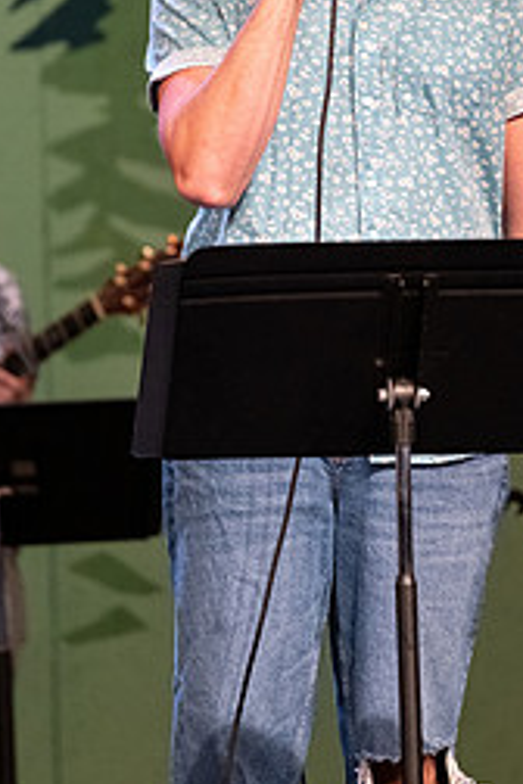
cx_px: 342
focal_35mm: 375
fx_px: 8171
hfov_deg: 3.7
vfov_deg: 5.5
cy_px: 187
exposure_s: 1/210
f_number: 2.8
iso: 2000
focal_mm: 140
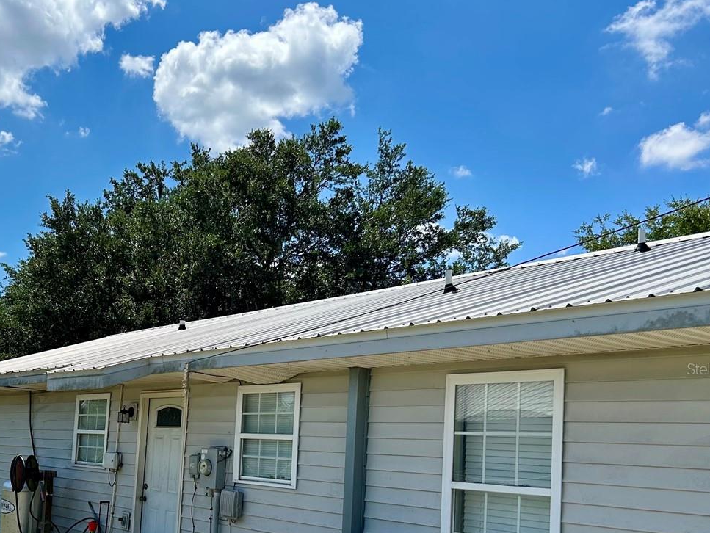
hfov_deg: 42.4
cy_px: 369
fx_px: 882
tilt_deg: +4.7
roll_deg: -3.0
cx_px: 169
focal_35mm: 43
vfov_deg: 33.2
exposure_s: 1/5076
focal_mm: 5.7
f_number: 1.5
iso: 50
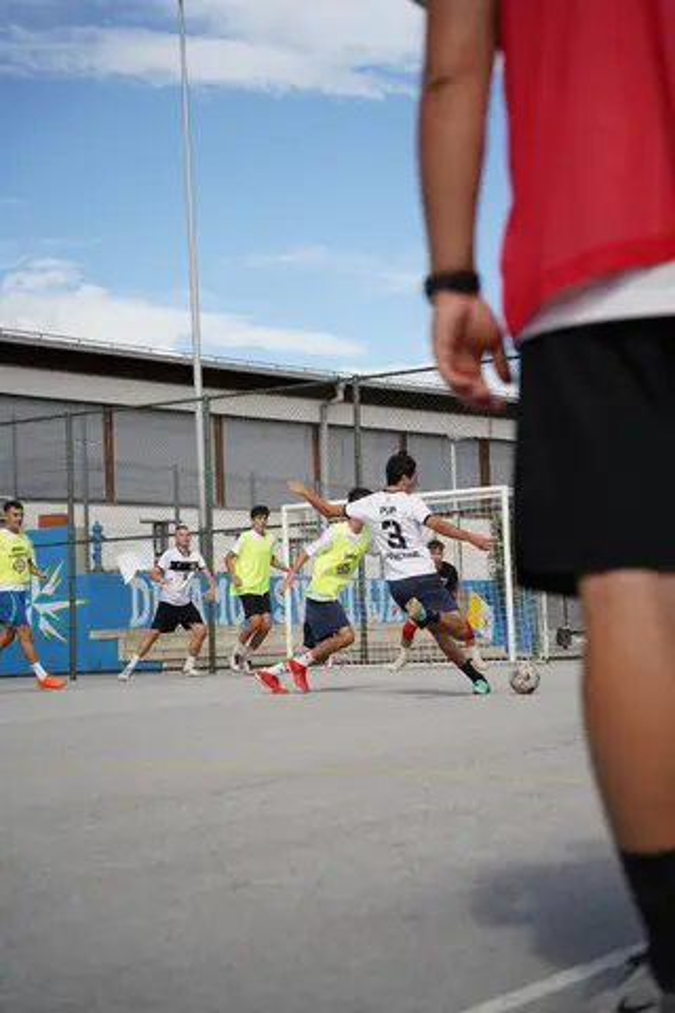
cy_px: 506
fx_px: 1744
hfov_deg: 21.9
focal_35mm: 62
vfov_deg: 32.4
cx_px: 338
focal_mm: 62
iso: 250
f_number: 4
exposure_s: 1/1000
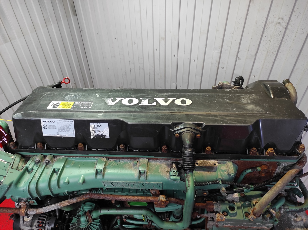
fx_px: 222
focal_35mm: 25
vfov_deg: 54.8
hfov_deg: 69.4
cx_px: 154
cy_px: 115
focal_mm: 5.43
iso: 198
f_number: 1.89
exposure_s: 1/50
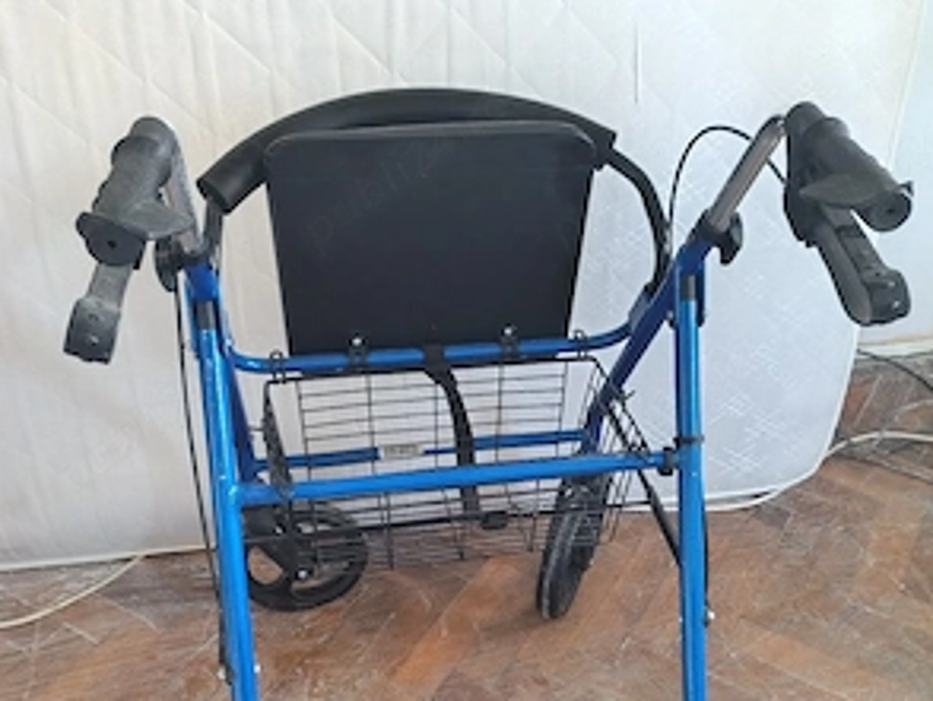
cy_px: 454
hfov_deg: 53.9
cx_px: 470
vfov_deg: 41.4
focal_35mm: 34
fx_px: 917
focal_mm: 4.71
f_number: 1.7
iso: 2749
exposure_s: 1/33.4
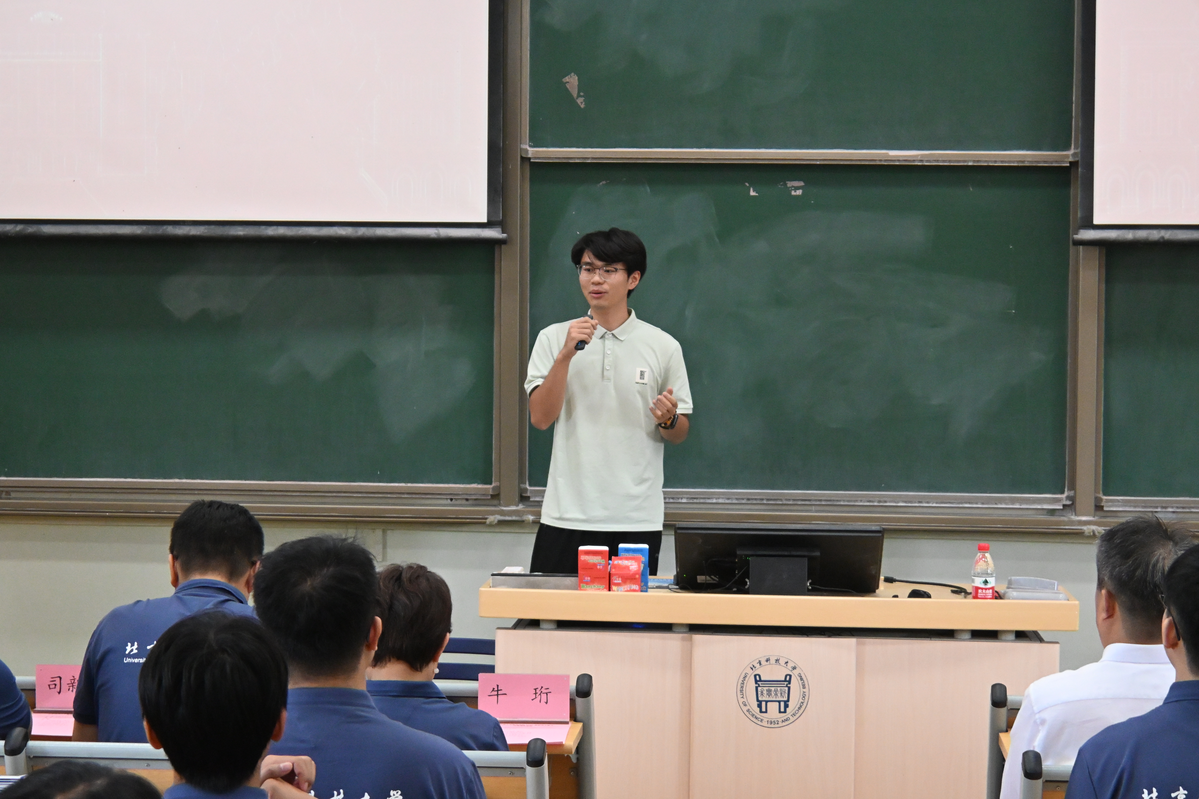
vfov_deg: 18.2
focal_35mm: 75
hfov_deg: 27.0
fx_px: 2498
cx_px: 600
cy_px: 400
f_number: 6.3
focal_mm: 50
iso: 5000
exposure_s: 1/250
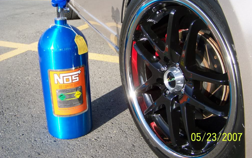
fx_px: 282
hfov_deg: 48.2
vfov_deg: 31.2
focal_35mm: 41
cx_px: 128
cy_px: 66
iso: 64
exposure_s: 1/400
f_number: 2.8
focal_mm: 6.3
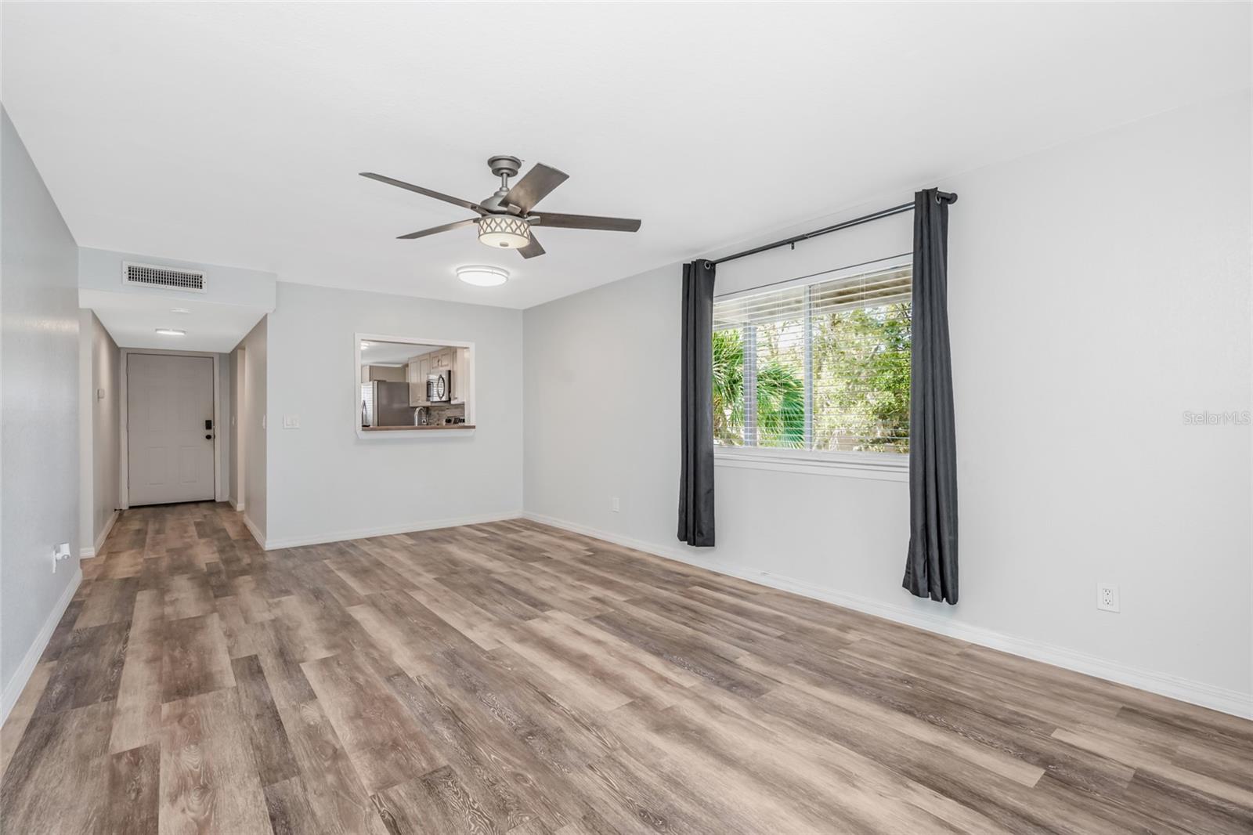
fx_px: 557
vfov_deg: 73.7
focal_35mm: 16
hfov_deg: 96.7
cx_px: 626
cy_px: 418
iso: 500
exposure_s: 1/60
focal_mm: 16
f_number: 6.7
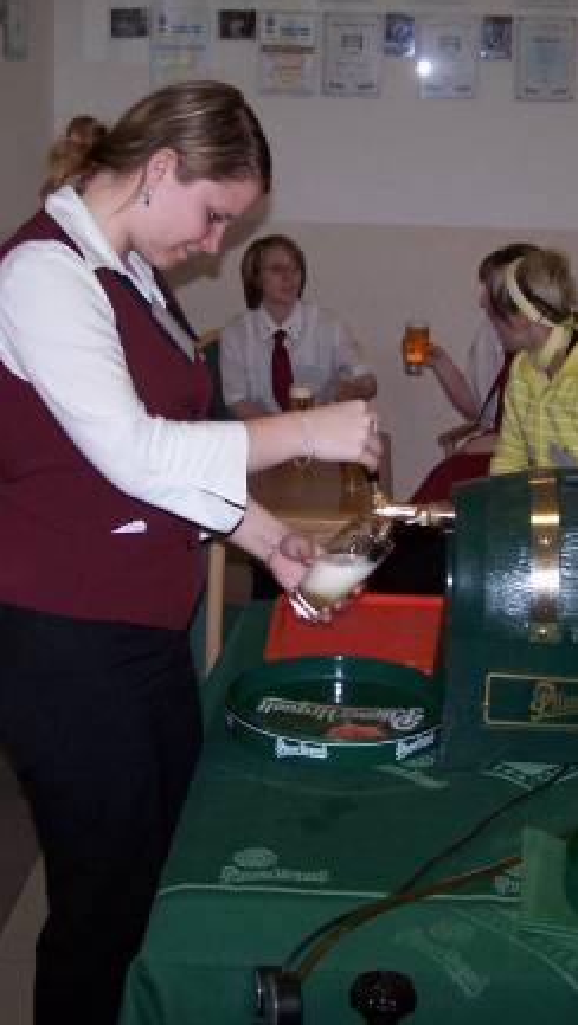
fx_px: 1524
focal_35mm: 56
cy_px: 507
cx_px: 313
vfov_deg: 37.2
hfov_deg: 21.5
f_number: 2.8
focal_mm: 6.3
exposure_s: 1/60
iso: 140
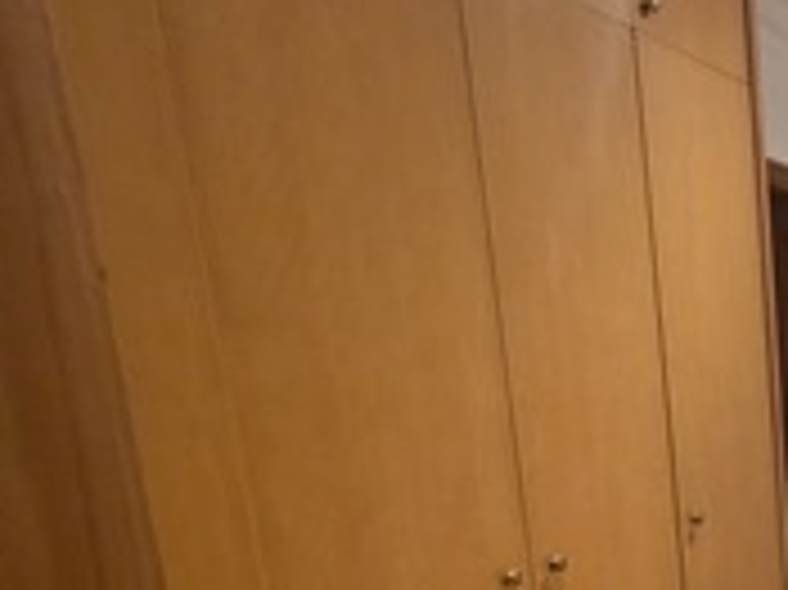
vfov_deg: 39.6
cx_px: 997
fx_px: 773
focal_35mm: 34
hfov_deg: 37.1
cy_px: 498
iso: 640
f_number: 1.9
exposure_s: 1/100
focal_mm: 2.2
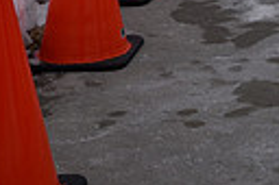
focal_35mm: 163
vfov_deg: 7.9
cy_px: -219
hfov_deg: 11.2
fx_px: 1262
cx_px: 602
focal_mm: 36
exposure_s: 1/500
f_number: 11
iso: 400
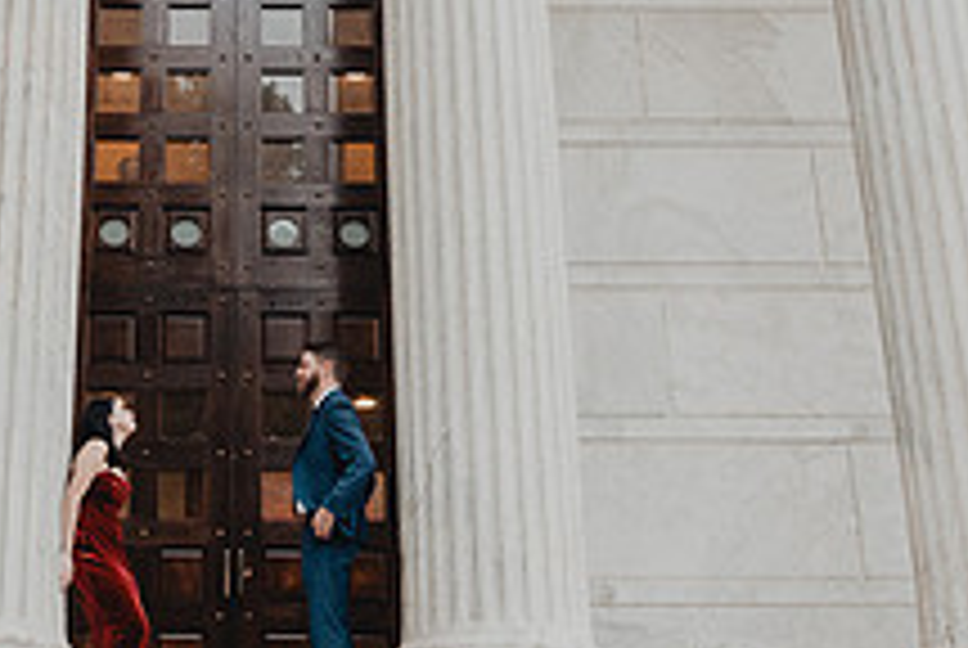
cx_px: 194
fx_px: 1858
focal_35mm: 69
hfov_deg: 28.6
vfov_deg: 19.3
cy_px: 20
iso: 800
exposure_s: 1/500
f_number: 3.5
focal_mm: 24
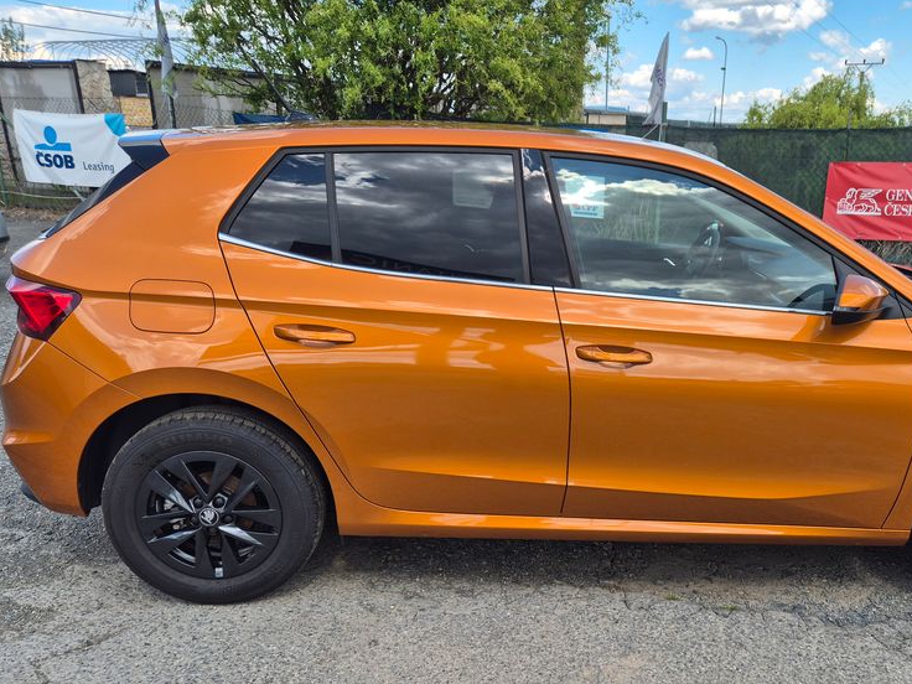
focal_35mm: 32
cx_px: 589
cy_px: 426
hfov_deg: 55.9
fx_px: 843
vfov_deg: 43.8
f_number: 1.8
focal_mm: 5.4
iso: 25
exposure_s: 1/894
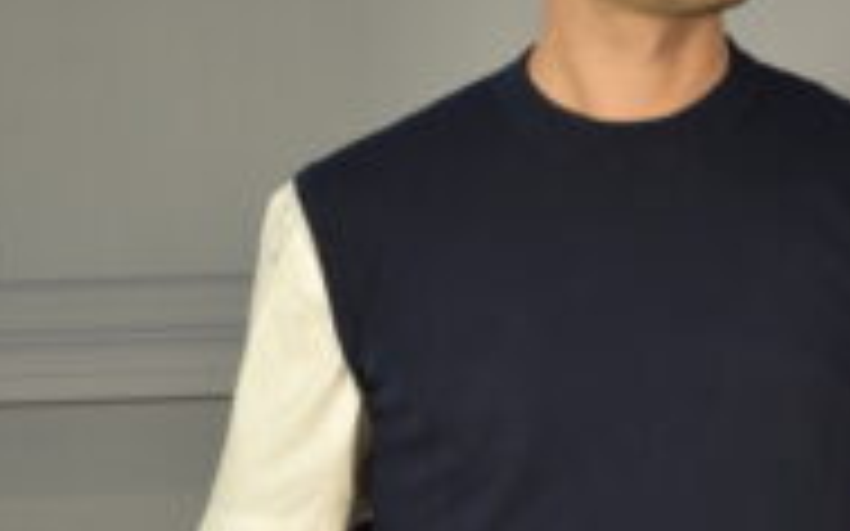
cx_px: 589
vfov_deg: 6.2
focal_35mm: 211
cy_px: 464
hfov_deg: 9.9
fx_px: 4886
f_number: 5
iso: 560
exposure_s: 1/30
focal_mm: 58
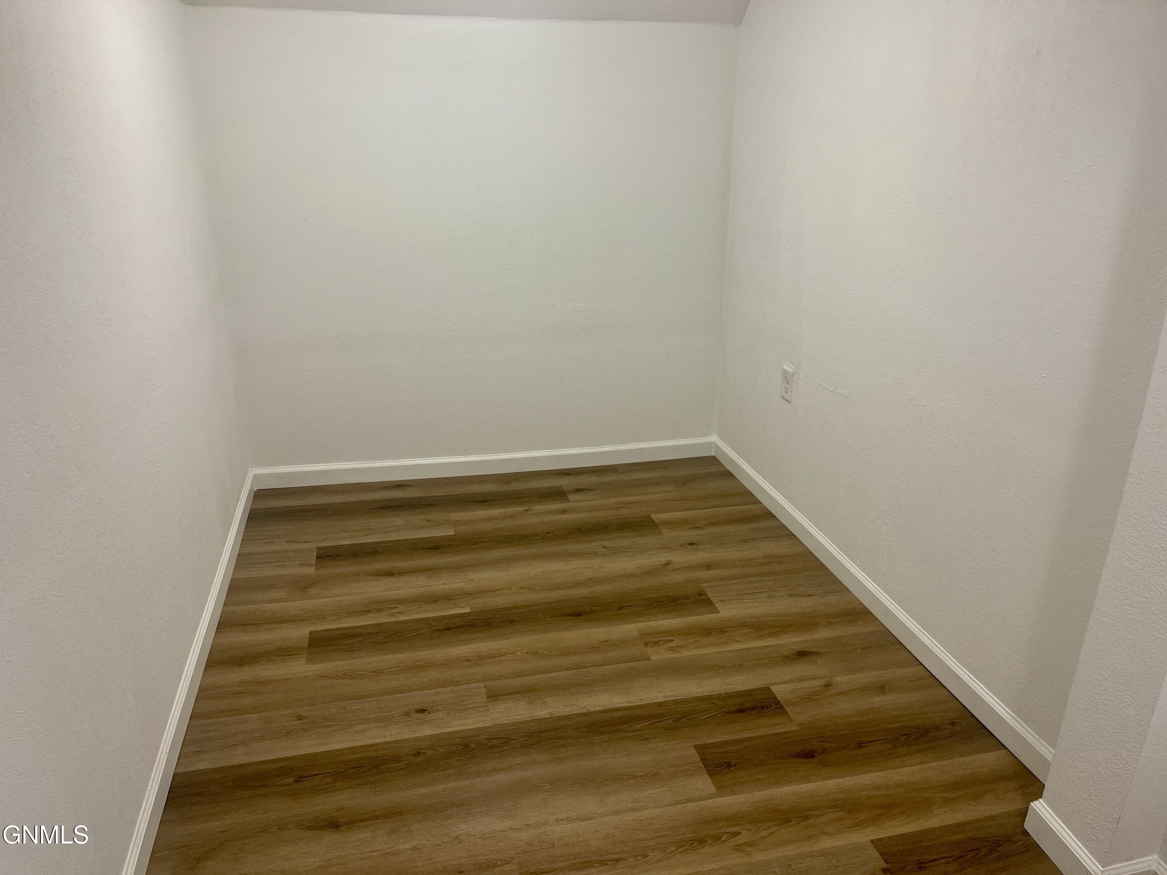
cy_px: 438
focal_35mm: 25
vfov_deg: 54.9
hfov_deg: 69.4
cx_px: 584
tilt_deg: -20.2
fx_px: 843
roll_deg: -0.4
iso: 80
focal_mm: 5.1
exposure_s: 1/60
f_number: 1.6
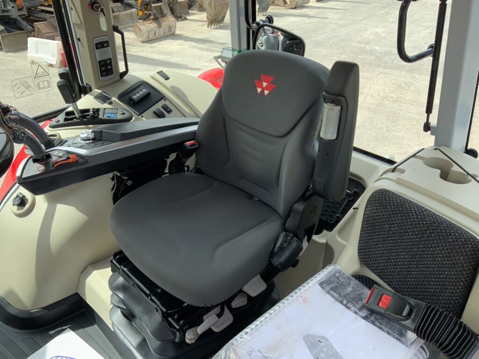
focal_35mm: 29
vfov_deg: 48.2
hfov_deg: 61.7
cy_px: 180
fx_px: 401
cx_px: 240
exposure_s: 1/545
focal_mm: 3
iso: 16
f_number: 1.8
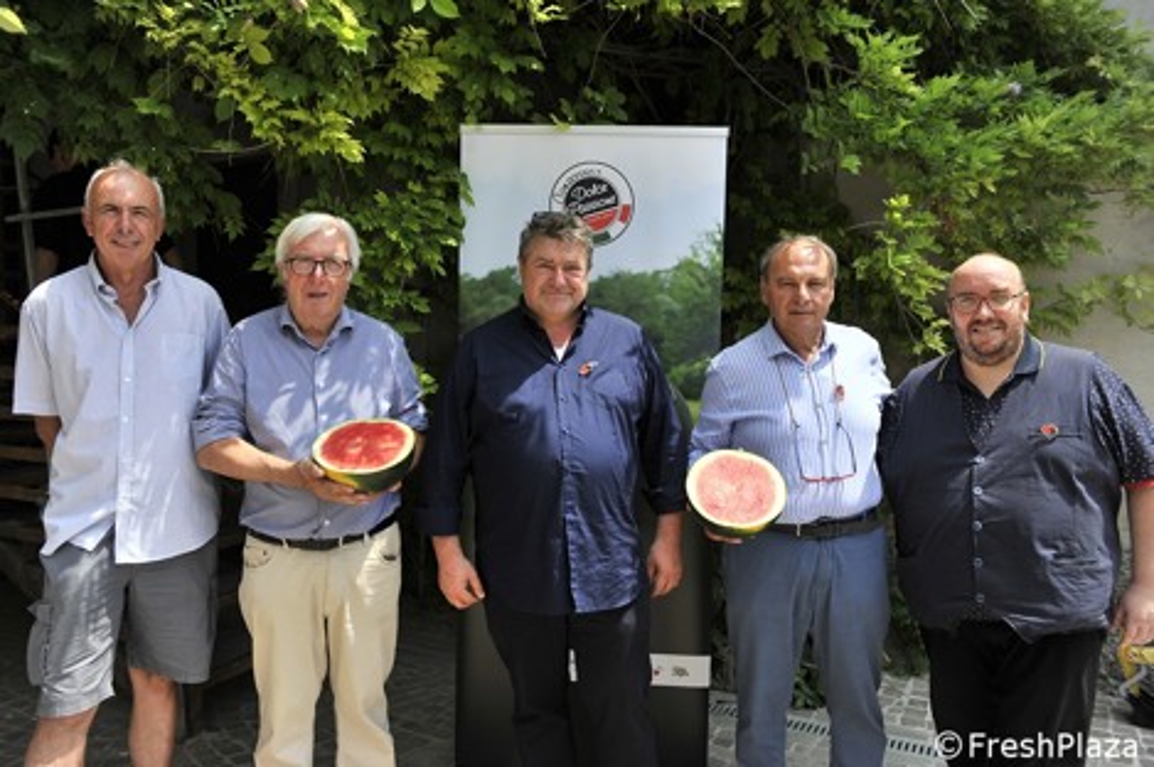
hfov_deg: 63.7
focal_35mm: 29
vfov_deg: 44.9
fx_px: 929
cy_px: 384
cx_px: 577
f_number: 3.5
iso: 280
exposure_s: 1/3200
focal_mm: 29
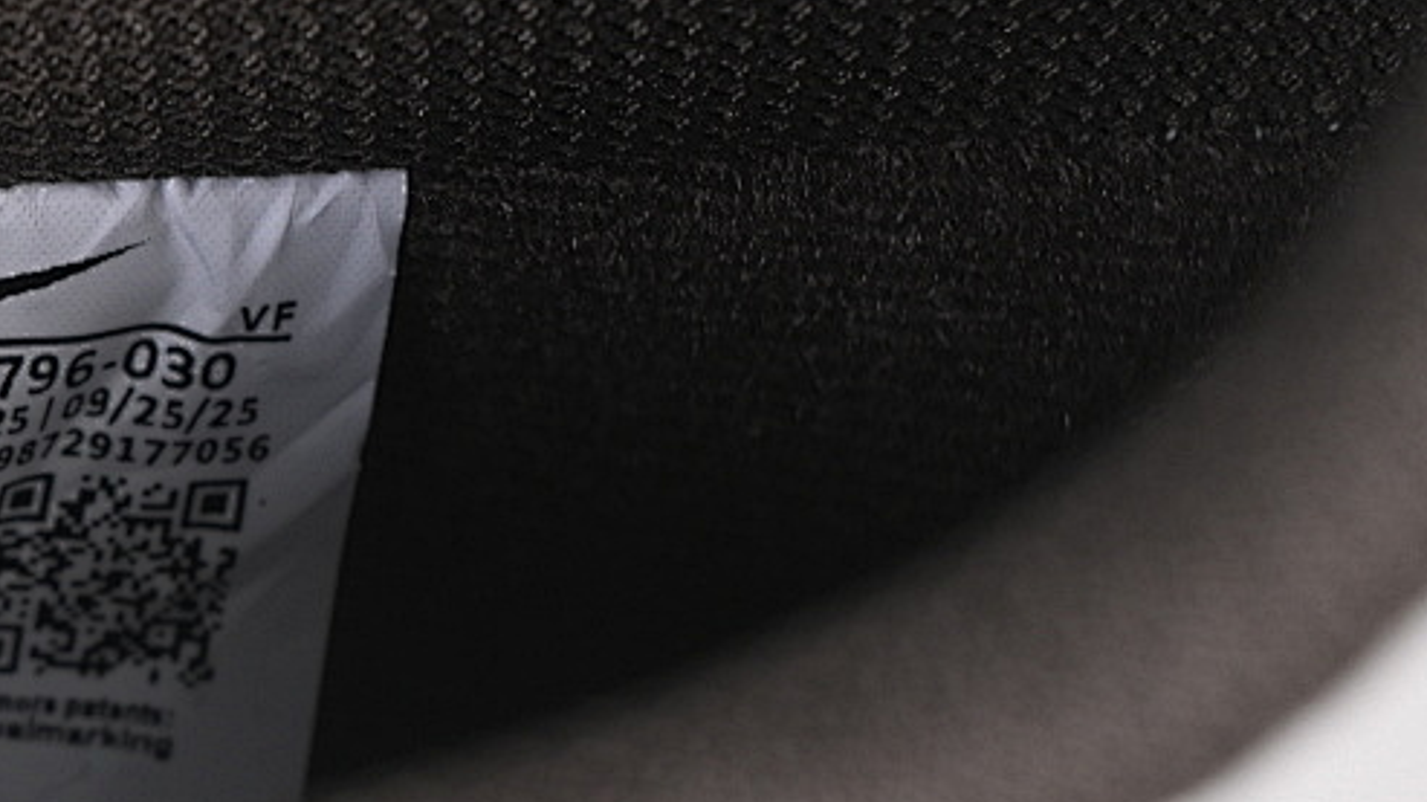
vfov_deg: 7.1
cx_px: -93
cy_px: 472
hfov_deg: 12.3
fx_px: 6506
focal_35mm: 172
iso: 160
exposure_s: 1/80
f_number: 7.1
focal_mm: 50
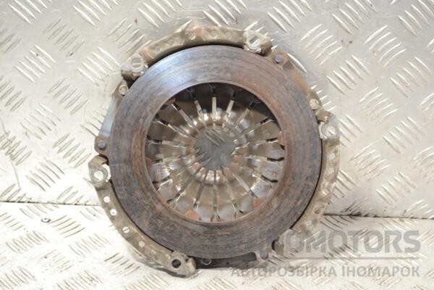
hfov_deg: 28.1
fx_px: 868
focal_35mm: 72
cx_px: 217
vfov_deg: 18.9
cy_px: 145
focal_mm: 48
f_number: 5.3
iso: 640
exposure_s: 1/30
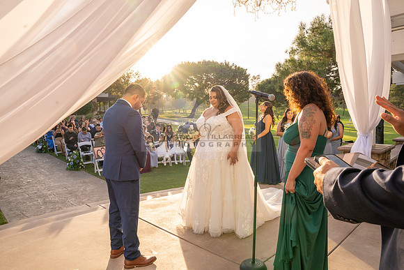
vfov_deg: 53.2
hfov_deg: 73.7
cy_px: 135
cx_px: 202
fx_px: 269
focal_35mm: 24
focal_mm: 24
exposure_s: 1/100
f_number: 10
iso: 250
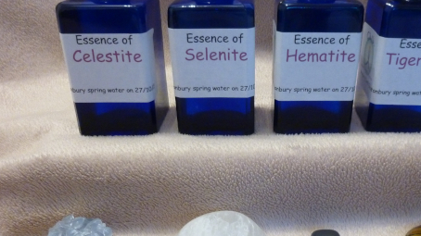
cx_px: 257
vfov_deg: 32.7
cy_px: 143
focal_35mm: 36
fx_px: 402
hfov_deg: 54.8
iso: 400
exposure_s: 1/5
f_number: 3.3
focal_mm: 4.5
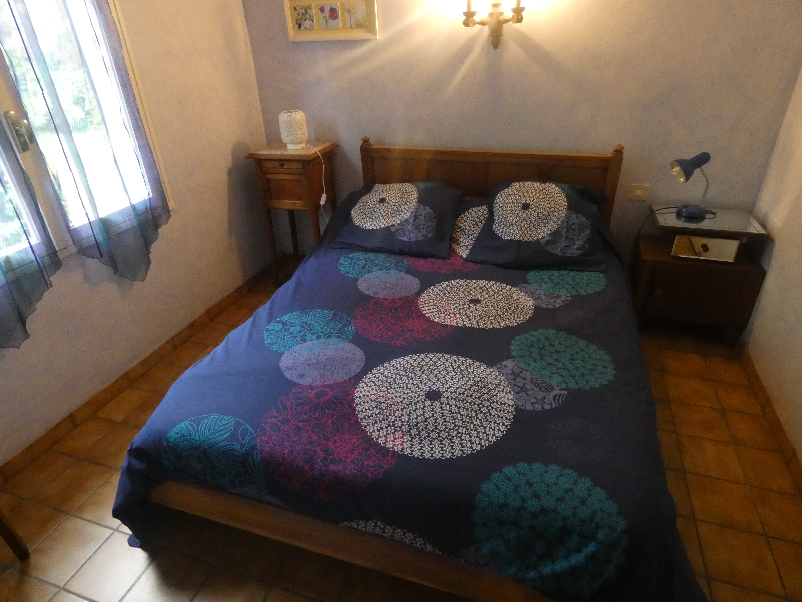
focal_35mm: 20
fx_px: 463
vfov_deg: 66.0
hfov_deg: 81.7
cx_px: 401
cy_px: 301
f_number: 2.8
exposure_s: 1/60
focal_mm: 3.6
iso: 1000
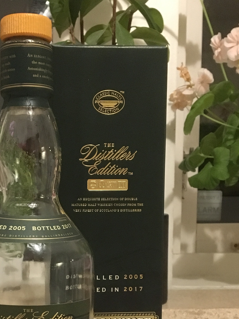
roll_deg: +1.2
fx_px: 552
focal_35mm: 60
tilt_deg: -6.6
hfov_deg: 24.2
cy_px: 281
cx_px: 60
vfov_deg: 30.9
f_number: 2.2
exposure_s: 1/17
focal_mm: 4.15
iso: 320
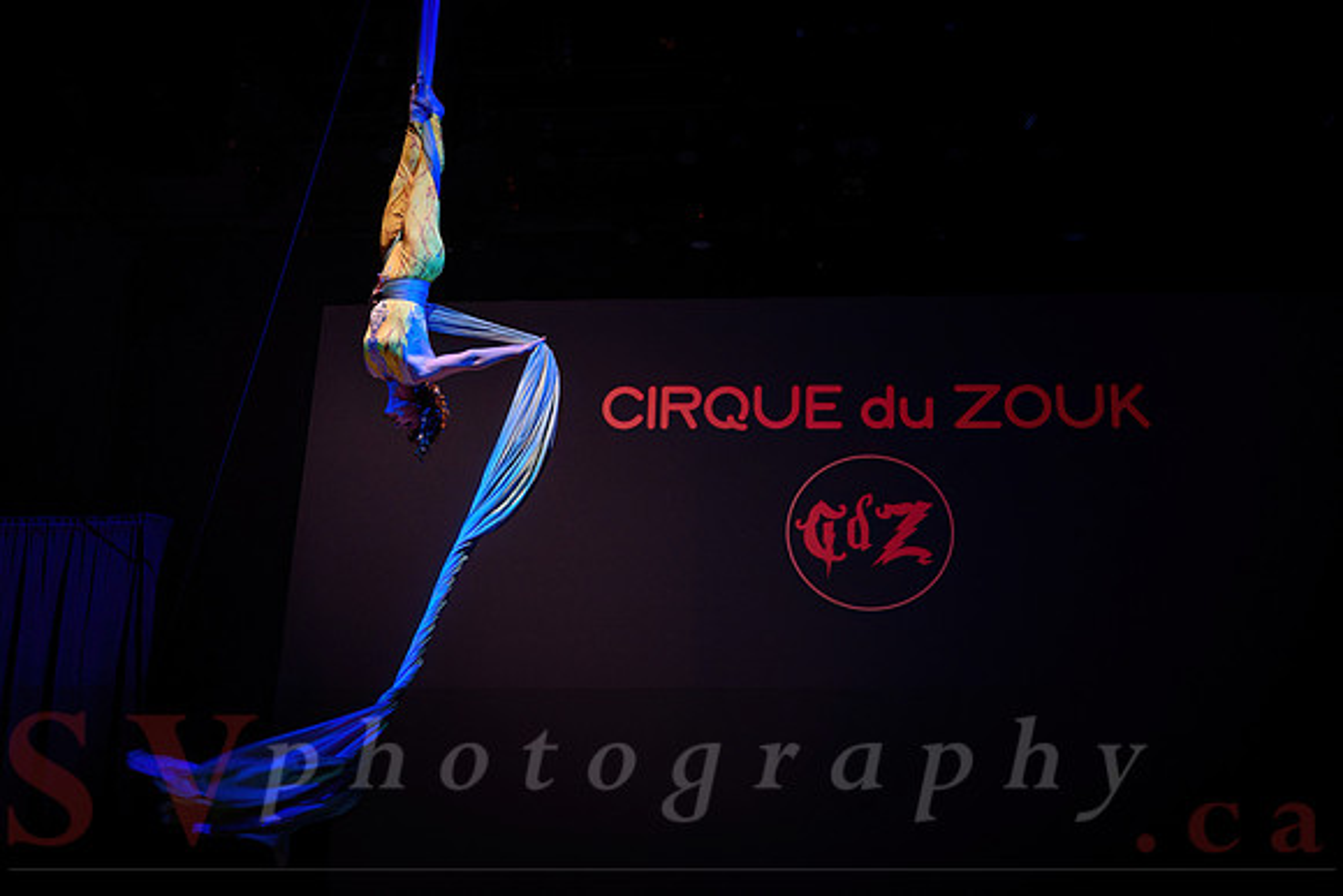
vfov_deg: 32.9
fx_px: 1515
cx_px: 671
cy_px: 461
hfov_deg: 47.8
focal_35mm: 41
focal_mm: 38
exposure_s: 1/160
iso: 800
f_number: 2.8
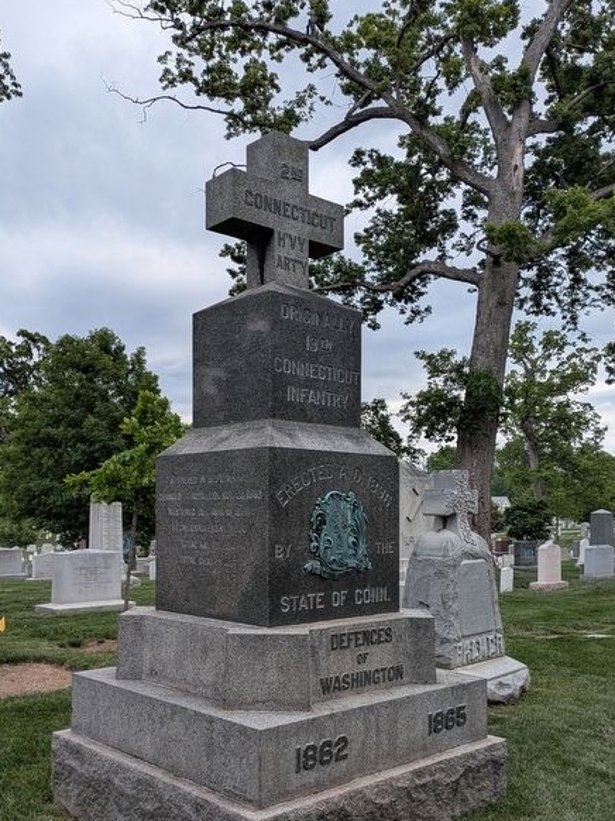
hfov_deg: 42.9
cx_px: 298
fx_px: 782
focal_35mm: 33
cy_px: 489
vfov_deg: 55.0
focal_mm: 4.53
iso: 29
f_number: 1.7
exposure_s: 1/1211
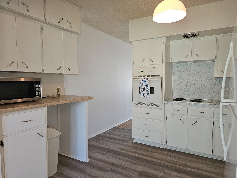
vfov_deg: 58.9
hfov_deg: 73.9
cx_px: 118
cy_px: 89
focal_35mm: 23
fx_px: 157
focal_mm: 6.3
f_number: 1.7
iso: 100
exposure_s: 1/60
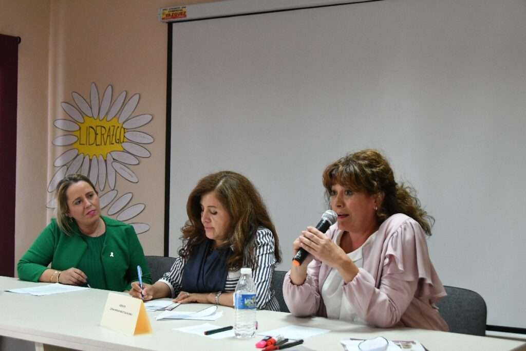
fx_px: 767
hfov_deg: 37.8
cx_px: 263
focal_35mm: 52
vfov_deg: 25.8
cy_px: 176
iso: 4000
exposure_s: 1/160
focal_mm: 35
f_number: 6.3
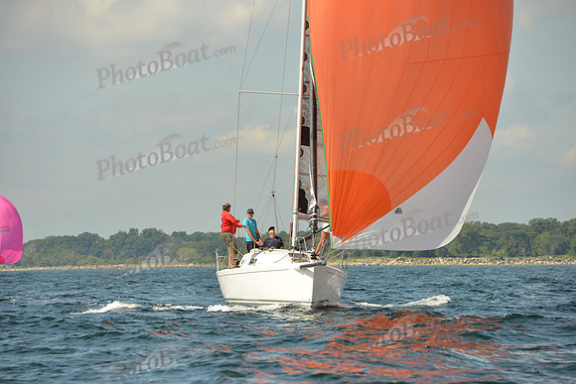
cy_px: 192
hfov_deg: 10.3
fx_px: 3201
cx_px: 288
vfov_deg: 6.9
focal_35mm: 200
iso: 320
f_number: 8
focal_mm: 200
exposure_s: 1/1250
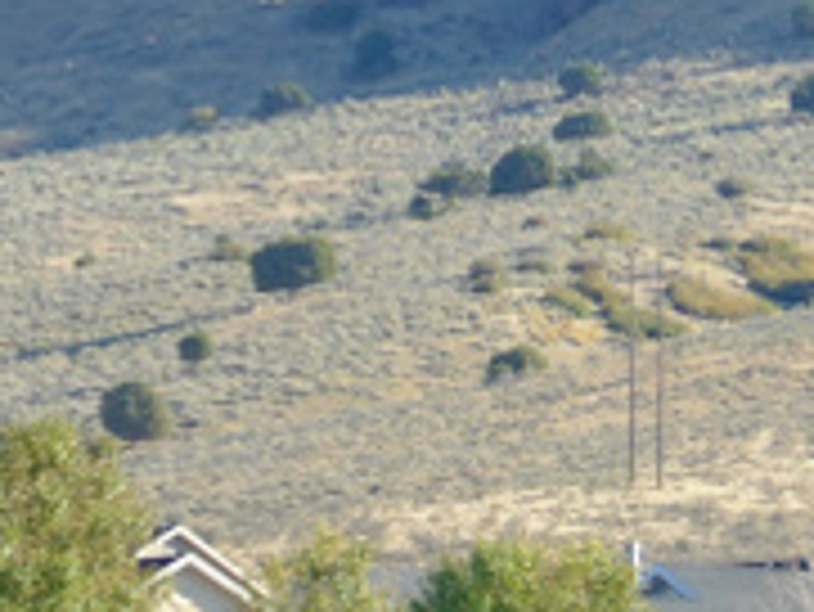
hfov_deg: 4.2
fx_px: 11059
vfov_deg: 3.2
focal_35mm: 470
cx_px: 211
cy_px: -238
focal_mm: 23.9
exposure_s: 1/250
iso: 80
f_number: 4
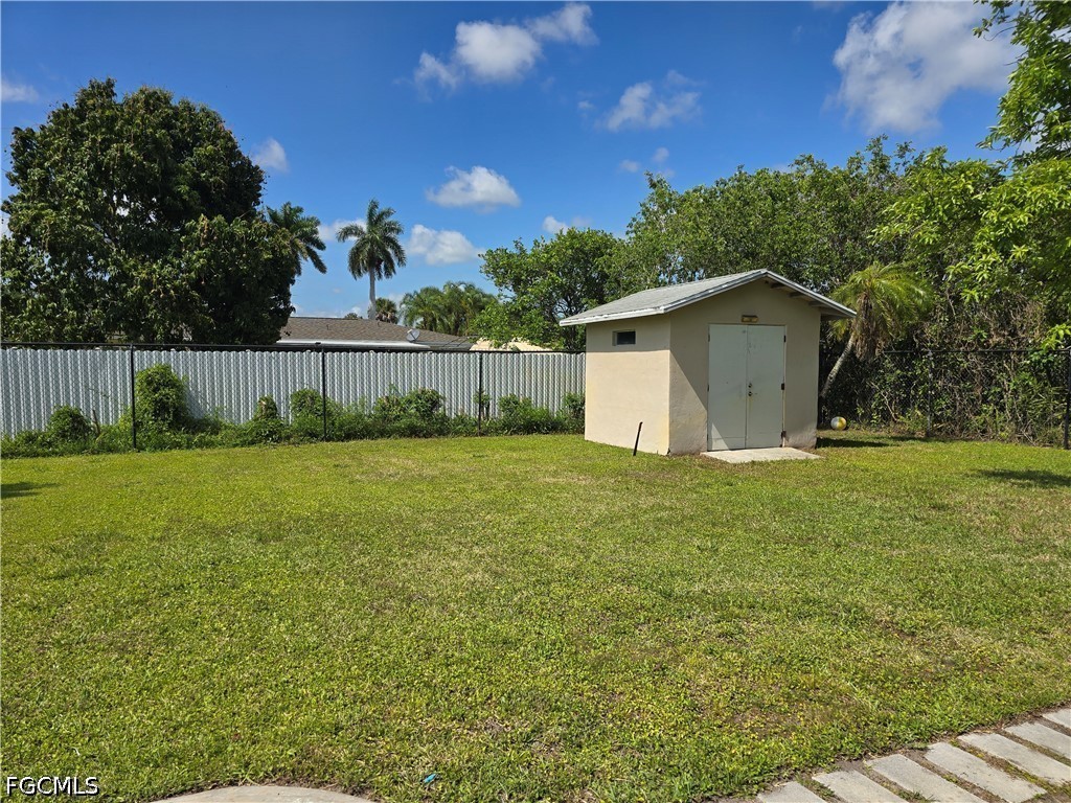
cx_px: 536
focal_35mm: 23
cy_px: 402
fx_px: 712
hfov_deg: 73.9
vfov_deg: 58.9
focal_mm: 6.3
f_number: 1.7
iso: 12
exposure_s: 1/1090
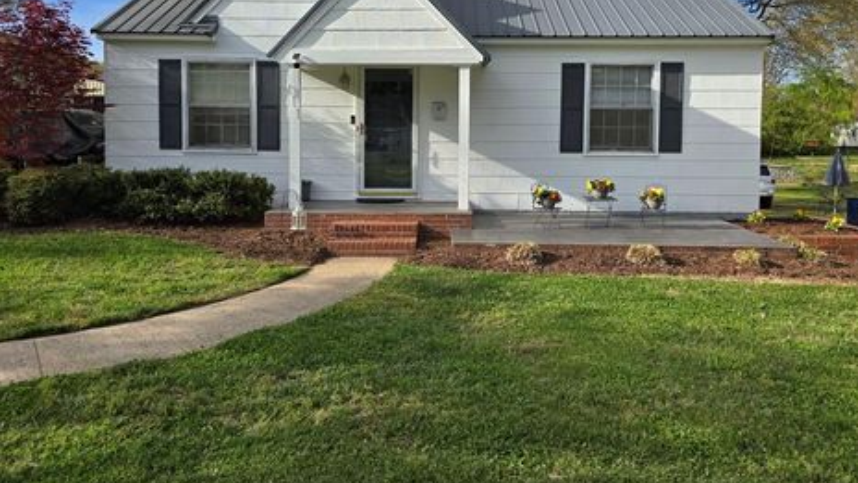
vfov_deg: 42.3
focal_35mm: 27
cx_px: 431
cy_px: 162
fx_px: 614
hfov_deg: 69.9
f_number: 1.7
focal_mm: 6.3
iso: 12
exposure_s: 1/591
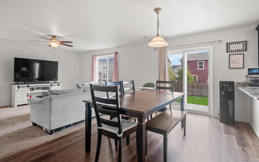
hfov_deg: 92.6
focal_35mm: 18
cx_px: 130
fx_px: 124
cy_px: 74
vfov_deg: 66.2
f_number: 3.8
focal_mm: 11
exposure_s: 1/40
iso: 200
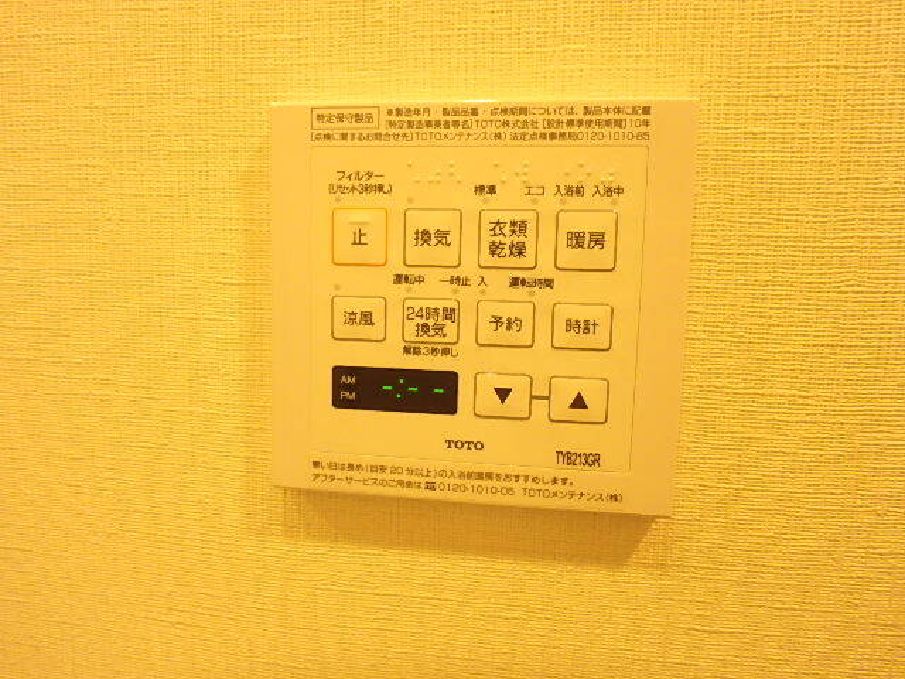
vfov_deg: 63.4
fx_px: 549
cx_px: 452
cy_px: 340
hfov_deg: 79.0
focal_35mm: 21
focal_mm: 3.7
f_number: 3.5
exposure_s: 1/30
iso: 320
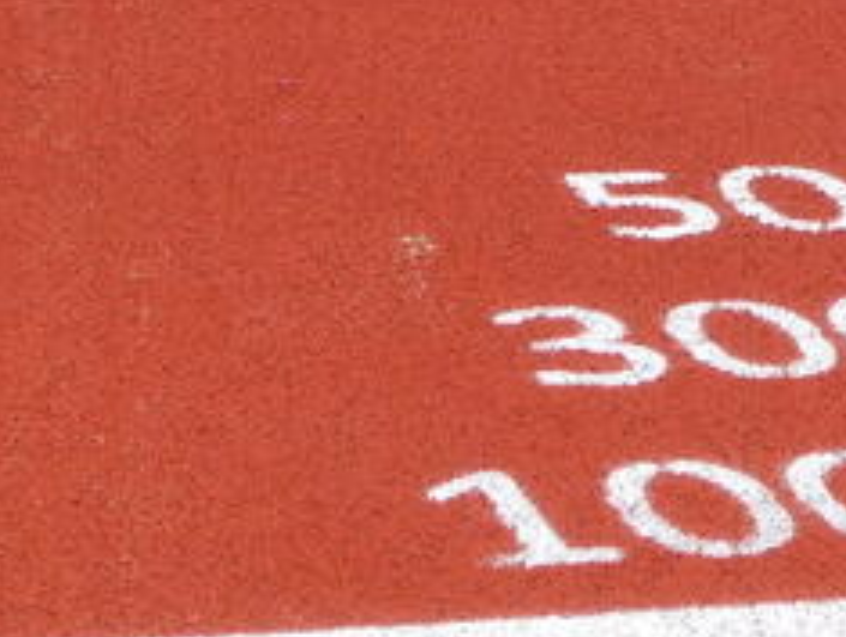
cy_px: -444
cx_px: 630
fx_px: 4773
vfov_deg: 7.4
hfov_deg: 10.1
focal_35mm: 195
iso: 125
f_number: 7.6
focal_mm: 9
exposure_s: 1/400
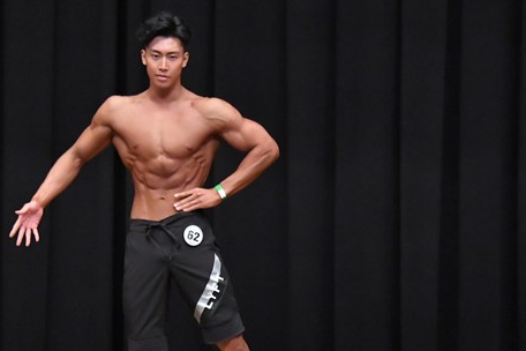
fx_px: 5011
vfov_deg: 4.0
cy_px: 294
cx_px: 184
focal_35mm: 343
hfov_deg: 6.0
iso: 8000
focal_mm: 135
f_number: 5.6
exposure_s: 1/400
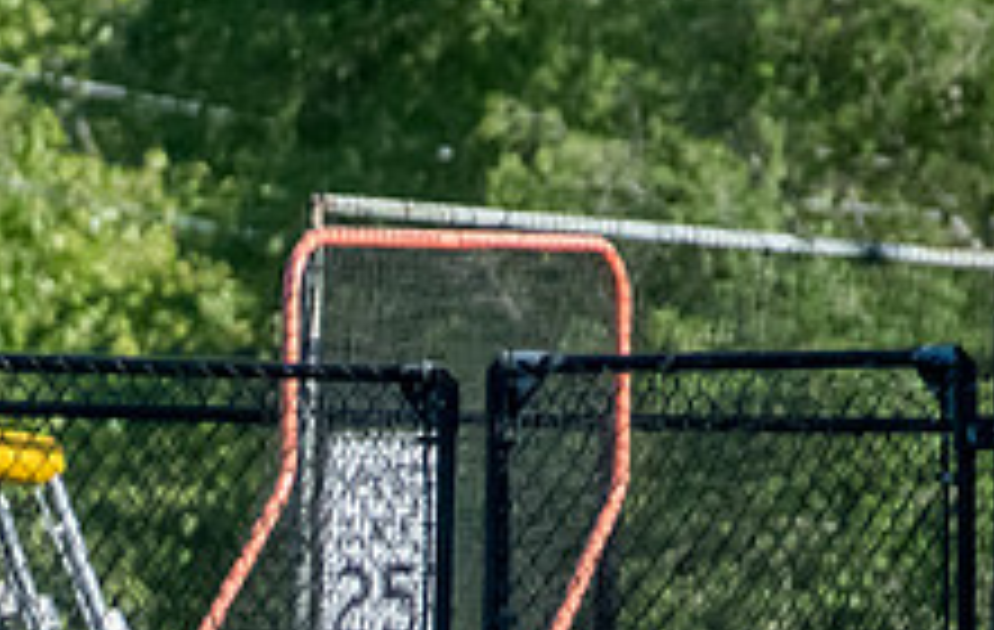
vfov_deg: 1.1
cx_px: 48
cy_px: 1009
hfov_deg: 1.7
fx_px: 33502
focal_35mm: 1232
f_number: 6.3
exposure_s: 1/4000
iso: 2500
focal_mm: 250
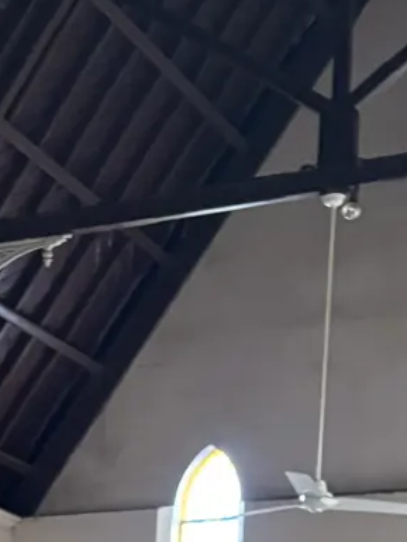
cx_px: 25
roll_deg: -2.0
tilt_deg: -4.3
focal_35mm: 108
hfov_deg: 13.6
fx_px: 1692
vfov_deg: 15.3
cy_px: 1021
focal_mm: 5.96
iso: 400
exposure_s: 1/33
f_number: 1.6
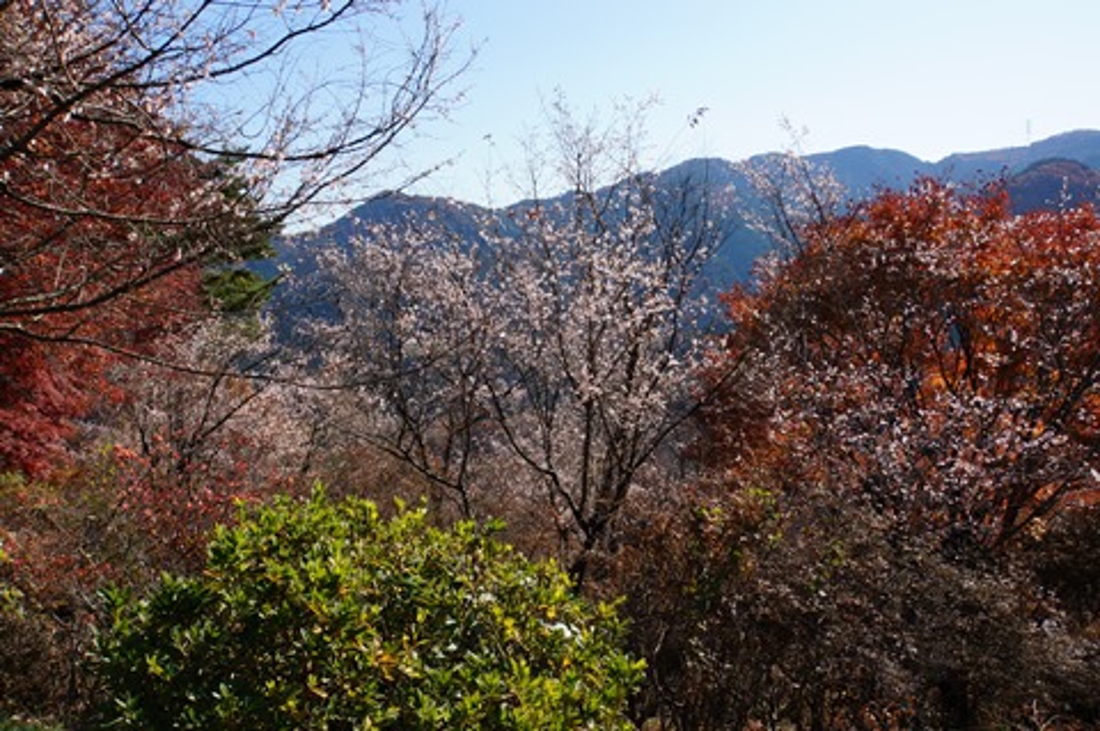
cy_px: 366
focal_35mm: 27
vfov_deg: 47.8
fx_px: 824
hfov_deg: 67.4
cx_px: 550
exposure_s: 1/80
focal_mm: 18
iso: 100
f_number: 13
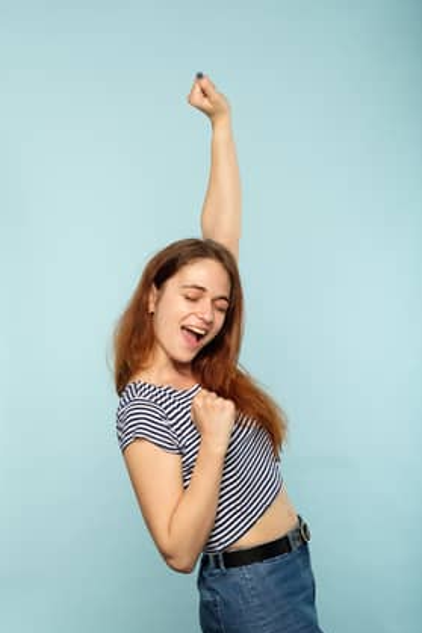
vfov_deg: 23.9
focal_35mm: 85
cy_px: 317
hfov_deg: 16.1
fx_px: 1496
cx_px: 211
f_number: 6.4
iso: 200
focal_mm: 56
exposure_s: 1/200
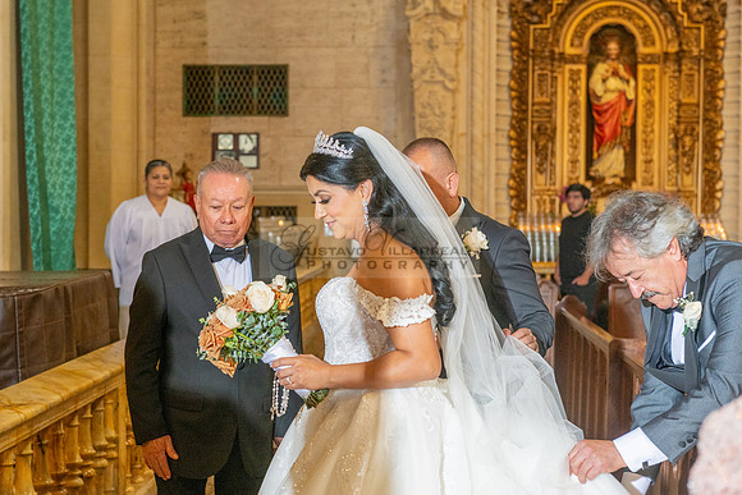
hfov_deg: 29.6
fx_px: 1404
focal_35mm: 68
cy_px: 261
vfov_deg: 20.0
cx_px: 338
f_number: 4.5
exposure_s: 1/160
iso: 1000
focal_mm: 62
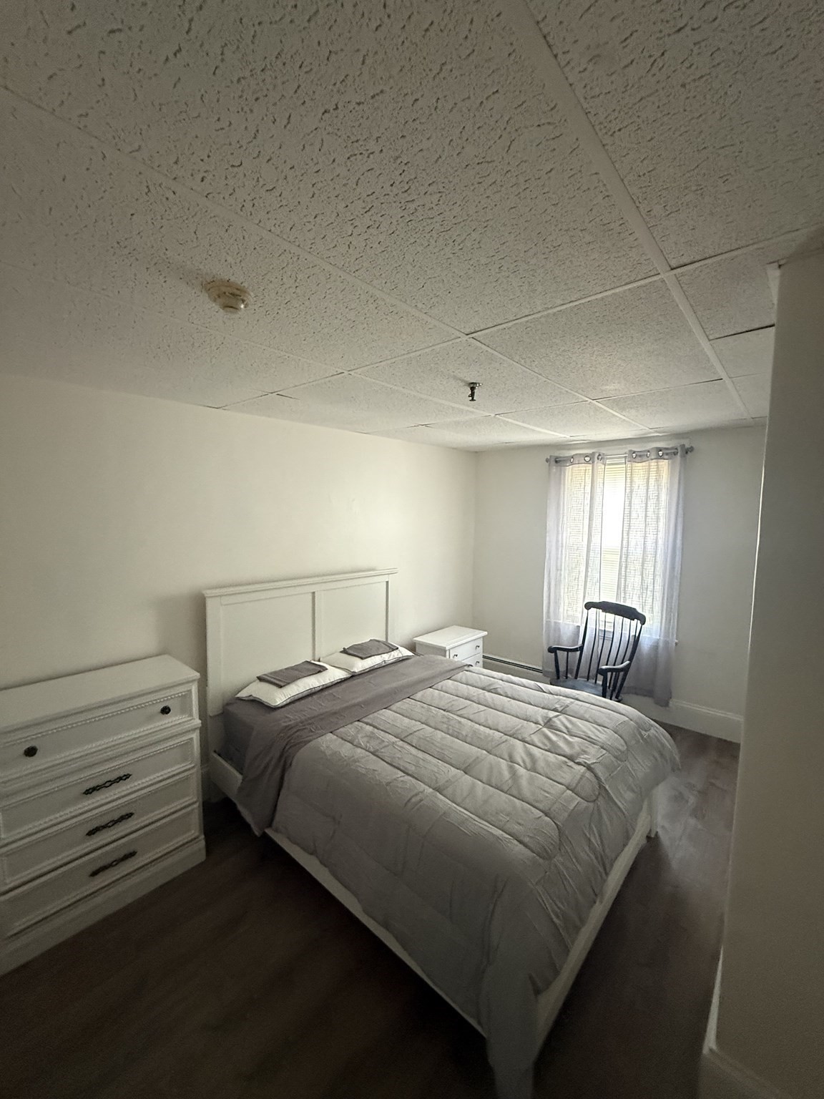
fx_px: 444
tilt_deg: -5.7
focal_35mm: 14
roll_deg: -0.5
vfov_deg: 102.1
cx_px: 412
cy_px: 550
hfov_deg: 85.7
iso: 800
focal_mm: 2.22
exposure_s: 1/60
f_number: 2.2
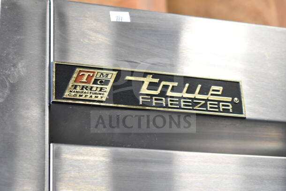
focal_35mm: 82
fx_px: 656
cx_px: 143
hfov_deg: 24.6
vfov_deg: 16.6
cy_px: 96
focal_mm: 55
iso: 3600
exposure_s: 1/100
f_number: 5.6
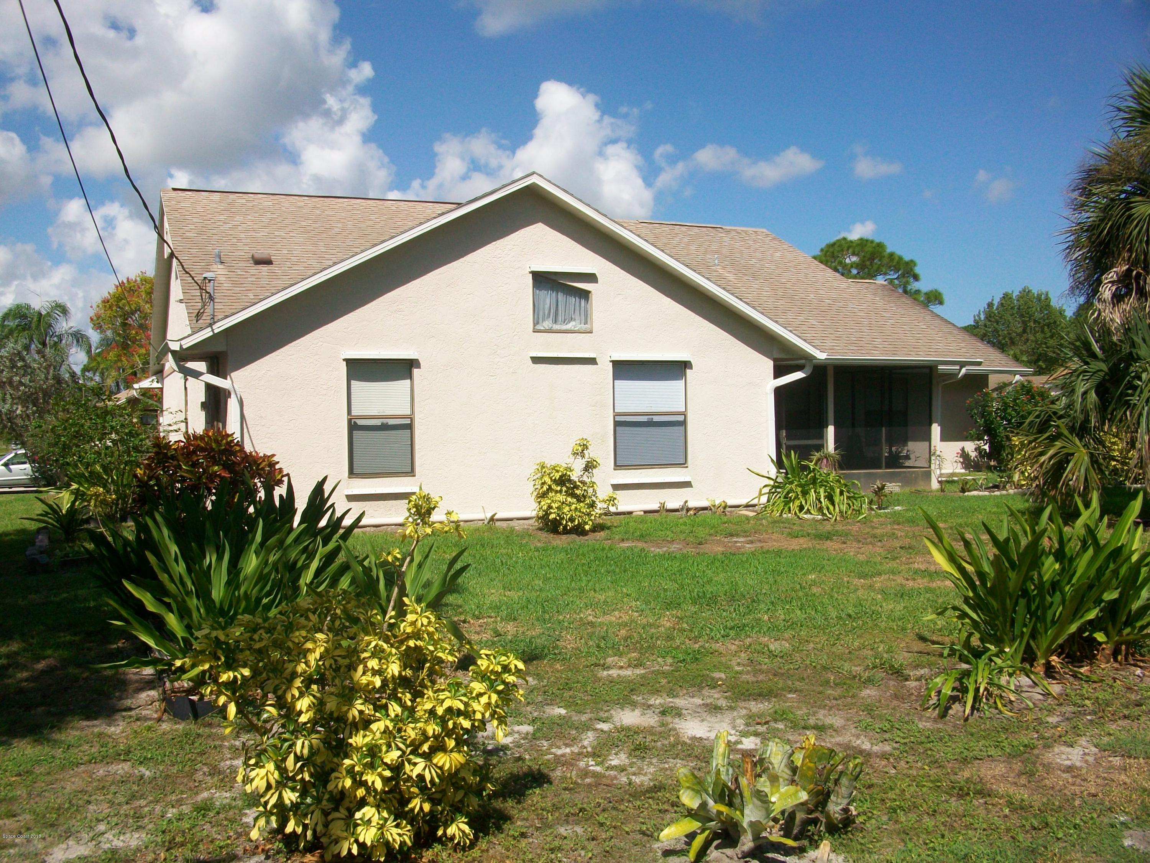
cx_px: 575
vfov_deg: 44.2
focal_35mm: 32
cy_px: 432
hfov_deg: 56.8
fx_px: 1063
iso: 64
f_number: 5.5
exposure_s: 1/400
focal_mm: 5.7
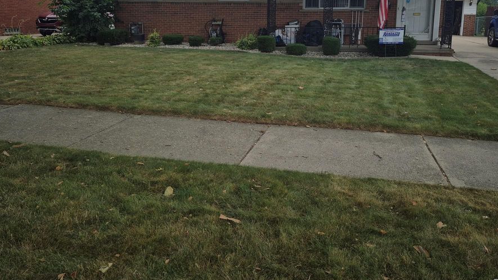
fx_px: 383
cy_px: 76
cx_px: 261
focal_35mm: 29
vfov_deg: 39.3
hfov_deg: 66.0
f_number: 1.8
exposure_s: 1/568
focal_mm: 5.4
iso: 25
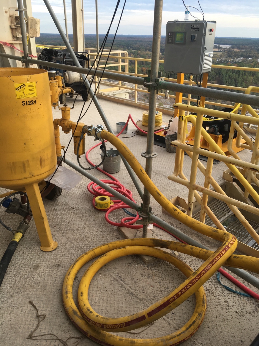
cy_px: 173
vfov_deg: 61.7
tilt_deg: -26.0
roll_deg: -1.5
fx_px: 289
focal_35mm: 29
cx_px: 130
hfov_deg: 48.2
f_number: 2.2
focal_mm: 4.15
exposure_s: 1/173
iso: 25
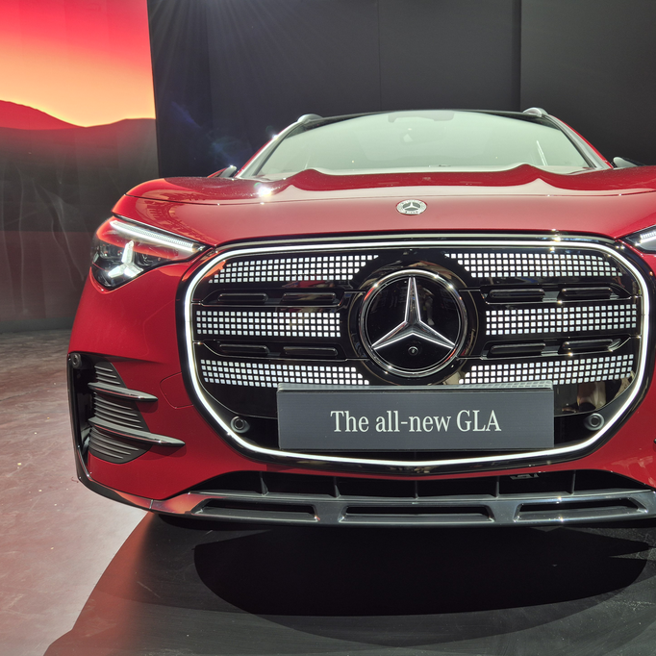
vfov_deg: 57.3
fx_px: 600
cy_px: 335
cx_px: 406
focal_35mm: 28
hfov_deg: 56.7
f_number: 1.8
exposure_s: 1/57
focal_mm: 5.4
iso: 32
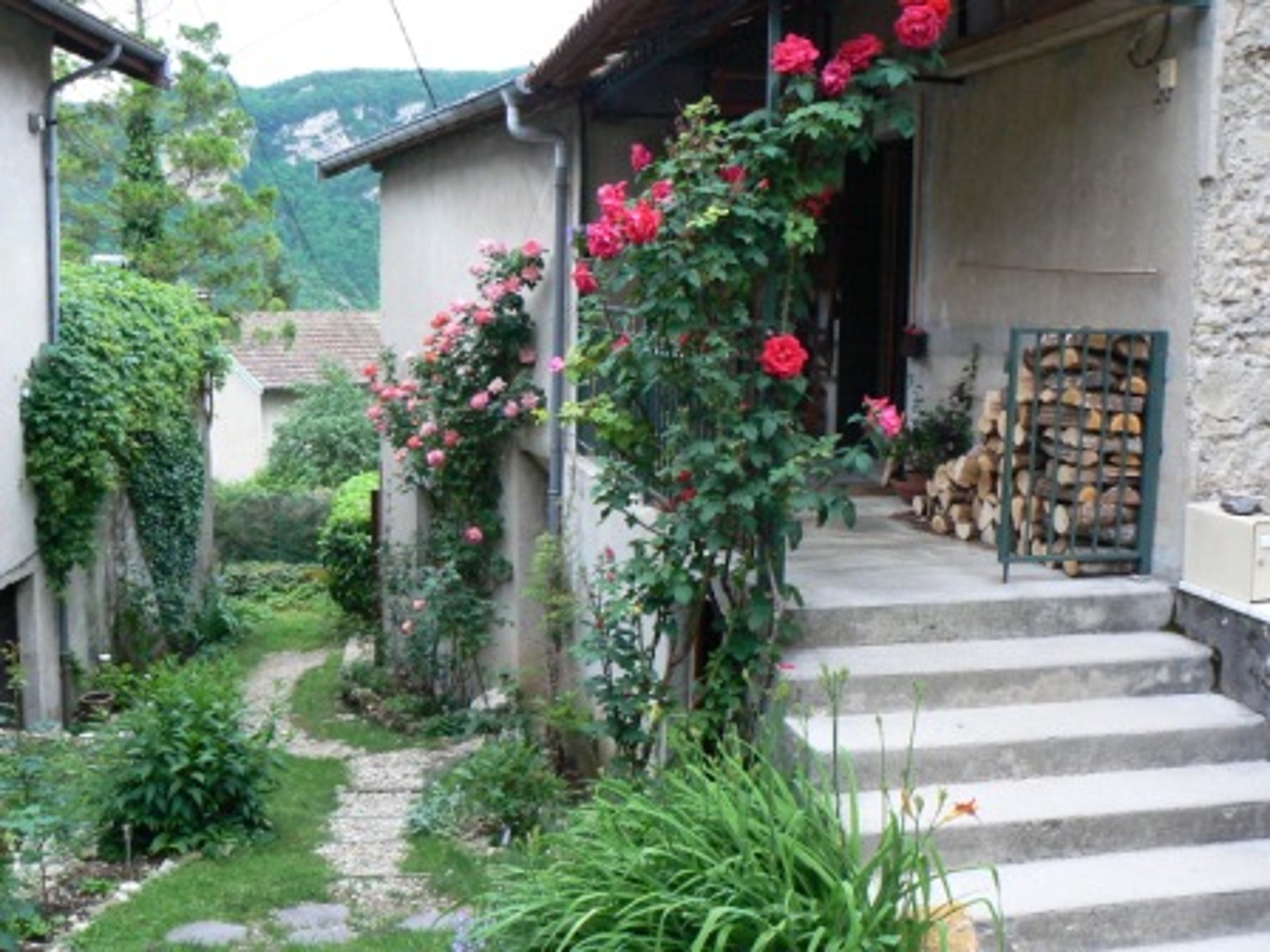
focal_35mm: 36
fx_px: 1321
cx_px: 635
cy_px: 476
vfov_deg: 39.7
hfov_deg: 51.4
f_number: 4.5
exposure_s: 1/100
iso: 400
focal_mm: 6
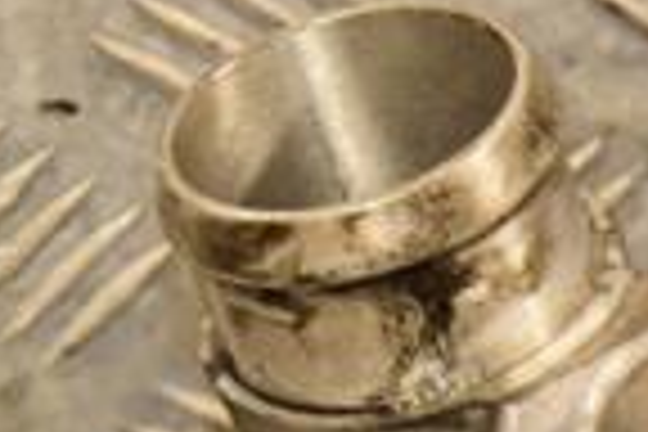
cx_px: 1008
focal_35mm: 313
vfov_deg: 4.4
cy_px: 738
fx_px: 5634
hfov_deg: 6.5
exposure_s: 1/160
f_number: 5
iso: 800
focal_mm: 50
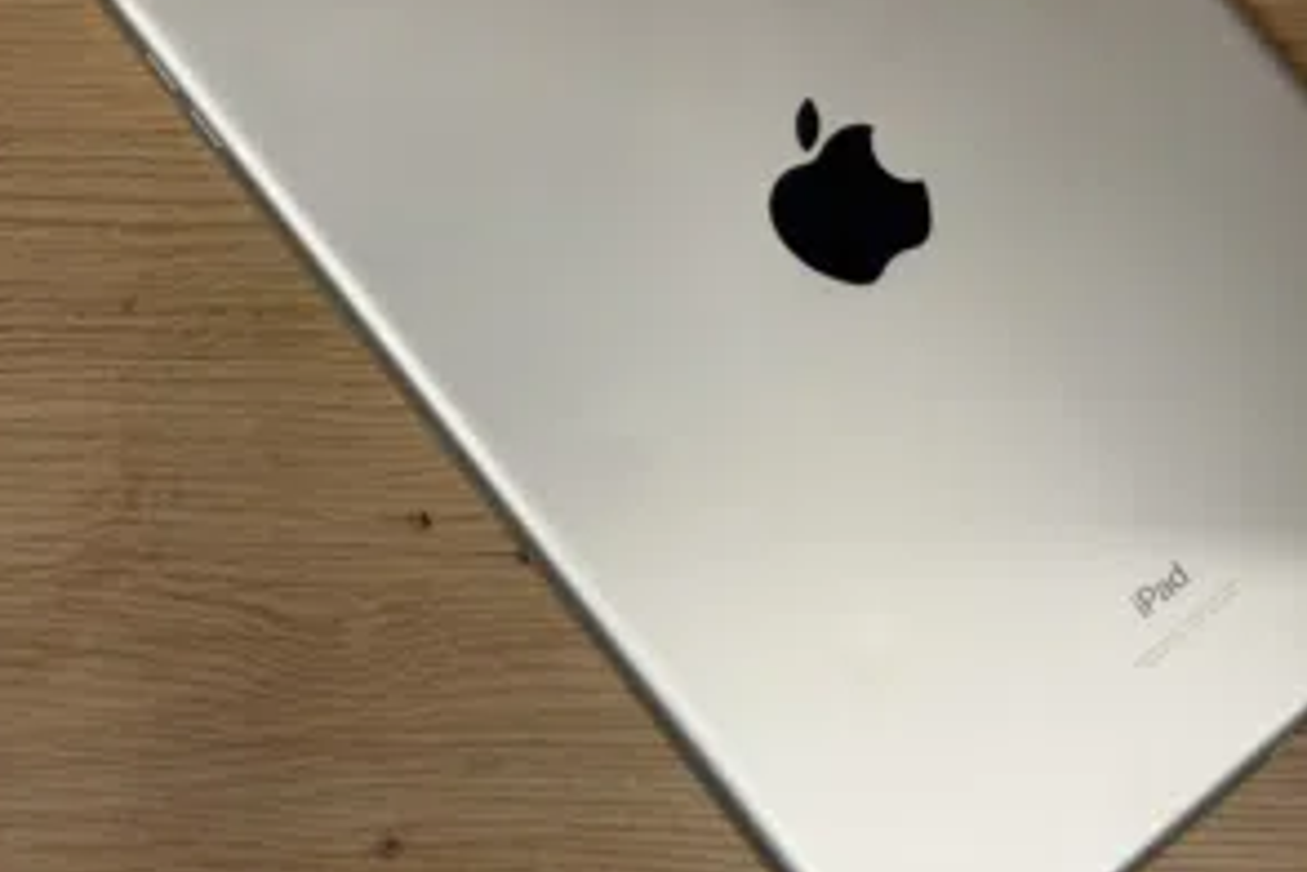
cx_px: 645
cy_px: 205
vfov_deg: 19.9
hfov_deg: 29.7
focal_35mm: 68
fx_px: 2469
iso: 50
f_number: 1.78
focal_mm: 6.76
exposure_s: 1/50
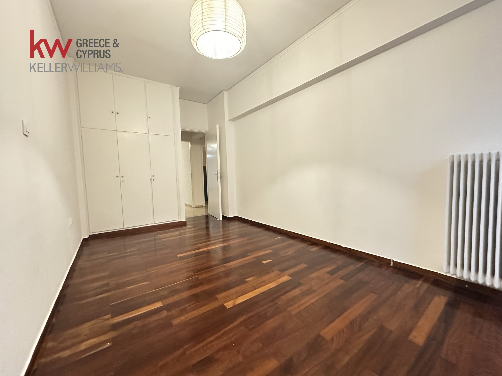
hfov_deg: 102.1
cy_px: 188
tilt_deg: -4.0
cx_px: 251
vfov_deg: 85.7
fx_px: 203
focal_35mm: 14
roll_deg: +1.9
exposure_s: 1/34
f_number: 2.2
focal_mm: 2.22
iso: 1600
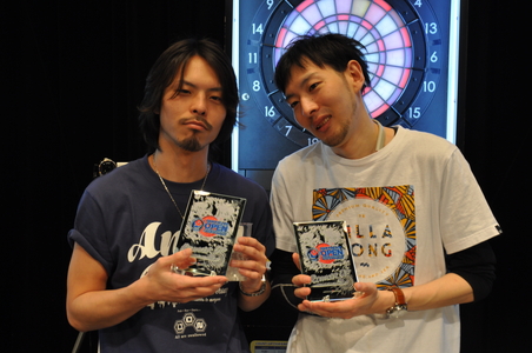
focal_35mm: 60
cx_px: 266
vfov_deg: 22.6
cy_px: 176
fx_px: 885
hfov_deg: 33.4
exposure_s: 1/15
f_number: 4.5
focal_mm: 40
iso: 400
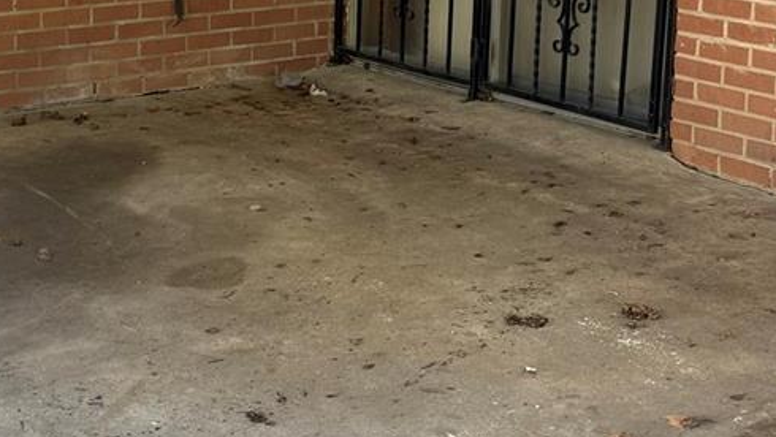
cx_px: 312
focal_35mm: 82
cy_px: 63
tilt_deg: -8.5
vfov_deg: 14.6
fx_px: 1688
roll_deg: -0.5
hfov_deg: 25.8
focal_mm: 6.76
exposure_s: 1/260
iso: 100
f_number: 1.78
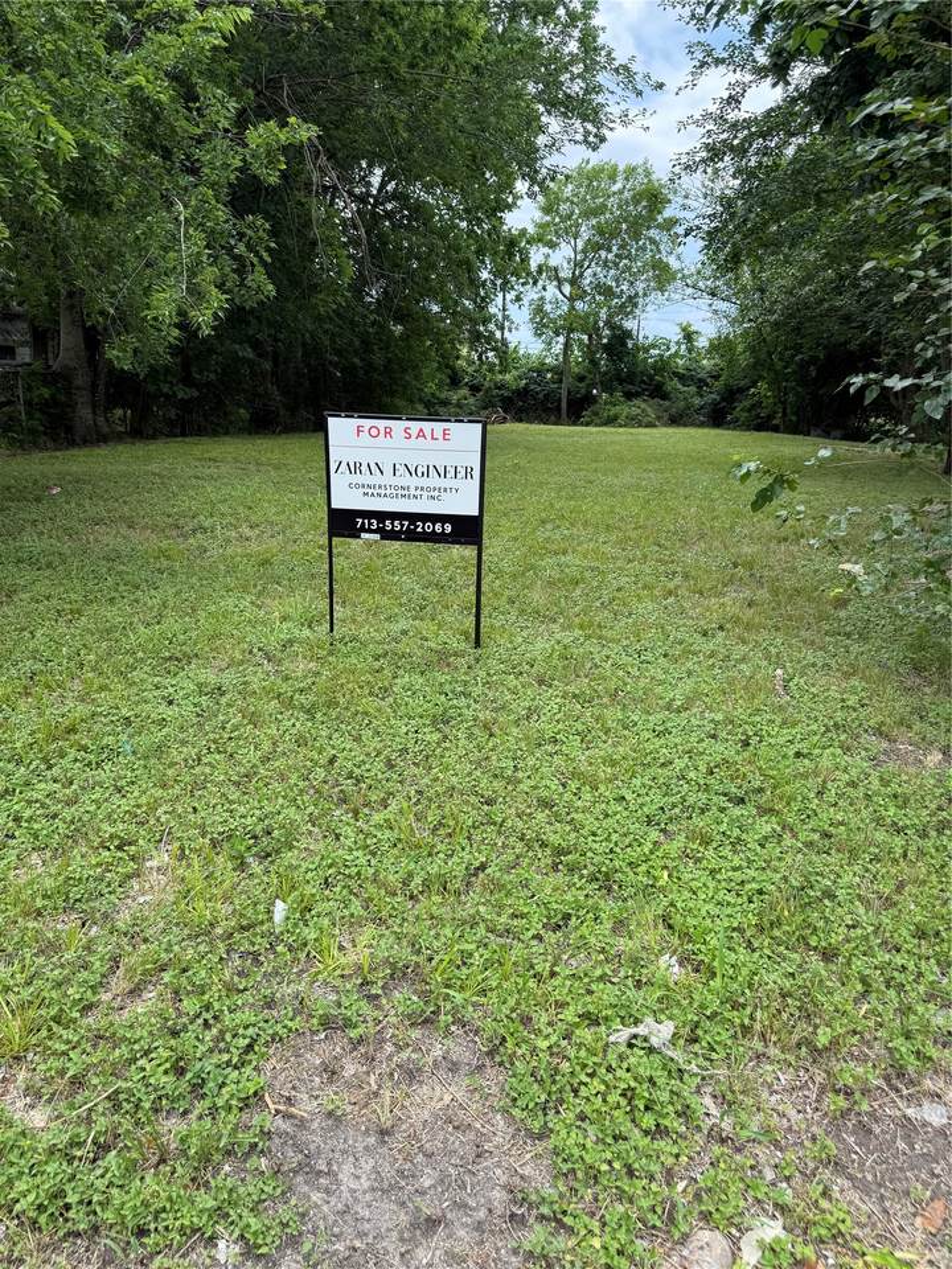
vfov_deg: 71.6
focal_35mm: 24
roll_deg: -3.4
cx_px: 476
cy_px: 634
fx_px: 880
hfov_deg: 56.8
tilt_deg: -13.2
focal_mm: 6.76
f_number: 1.78
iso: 80
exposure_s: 1/1314
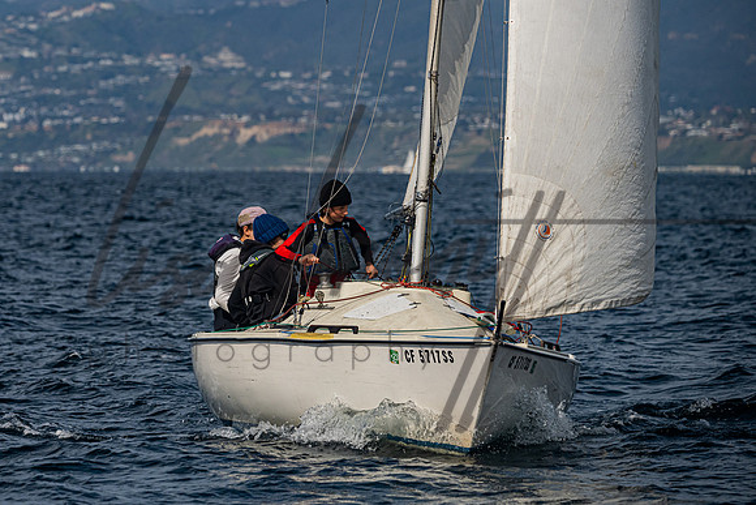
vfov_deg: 5.0
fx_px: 5769
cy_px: 208
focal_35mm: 275
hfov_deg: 7.5
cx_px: 278
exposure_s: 1/6400
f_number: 6.3
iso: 320
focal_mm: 210
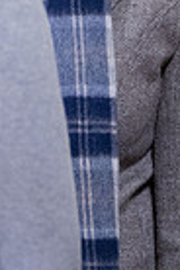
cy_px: -163
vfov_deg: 3.2
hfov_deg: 2.2
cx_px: 81
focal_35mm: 638
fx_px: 4785
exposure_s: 1/250
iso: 2000
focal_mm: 115
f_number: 2.8
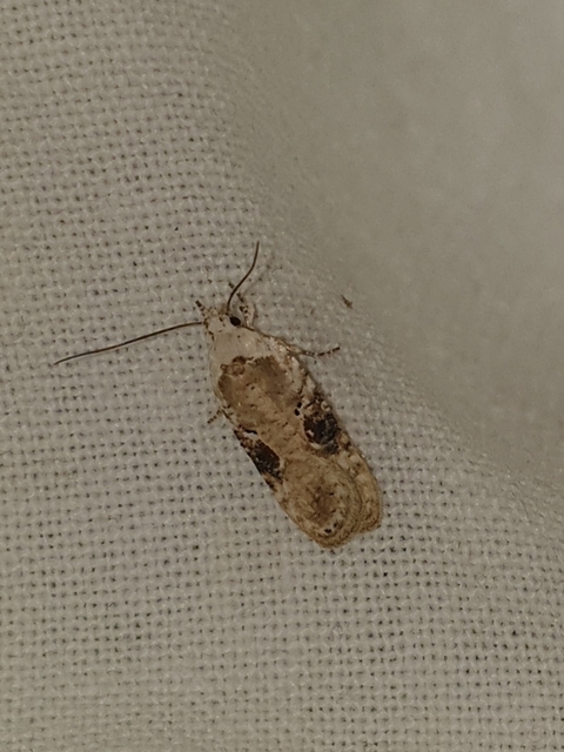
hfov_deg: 53.1
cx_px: 282
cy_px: 376
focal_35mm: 26
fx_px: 565
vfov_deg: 67.3
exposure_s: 1/2915
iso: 50
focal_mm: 4.3
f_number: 2.4
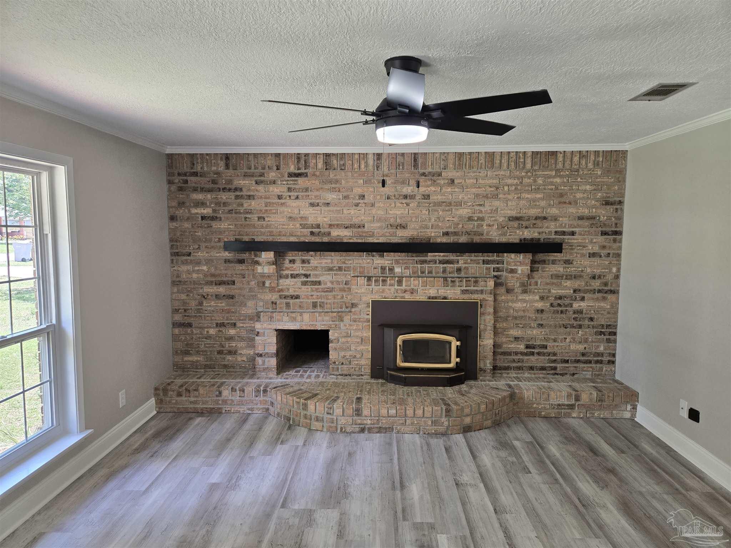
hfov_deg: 73.9
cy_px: 274
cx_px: 366
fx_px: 486
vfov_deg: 58.9
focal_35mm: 23
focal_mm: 5.4
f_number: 1.8
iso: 125
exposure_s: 1/120
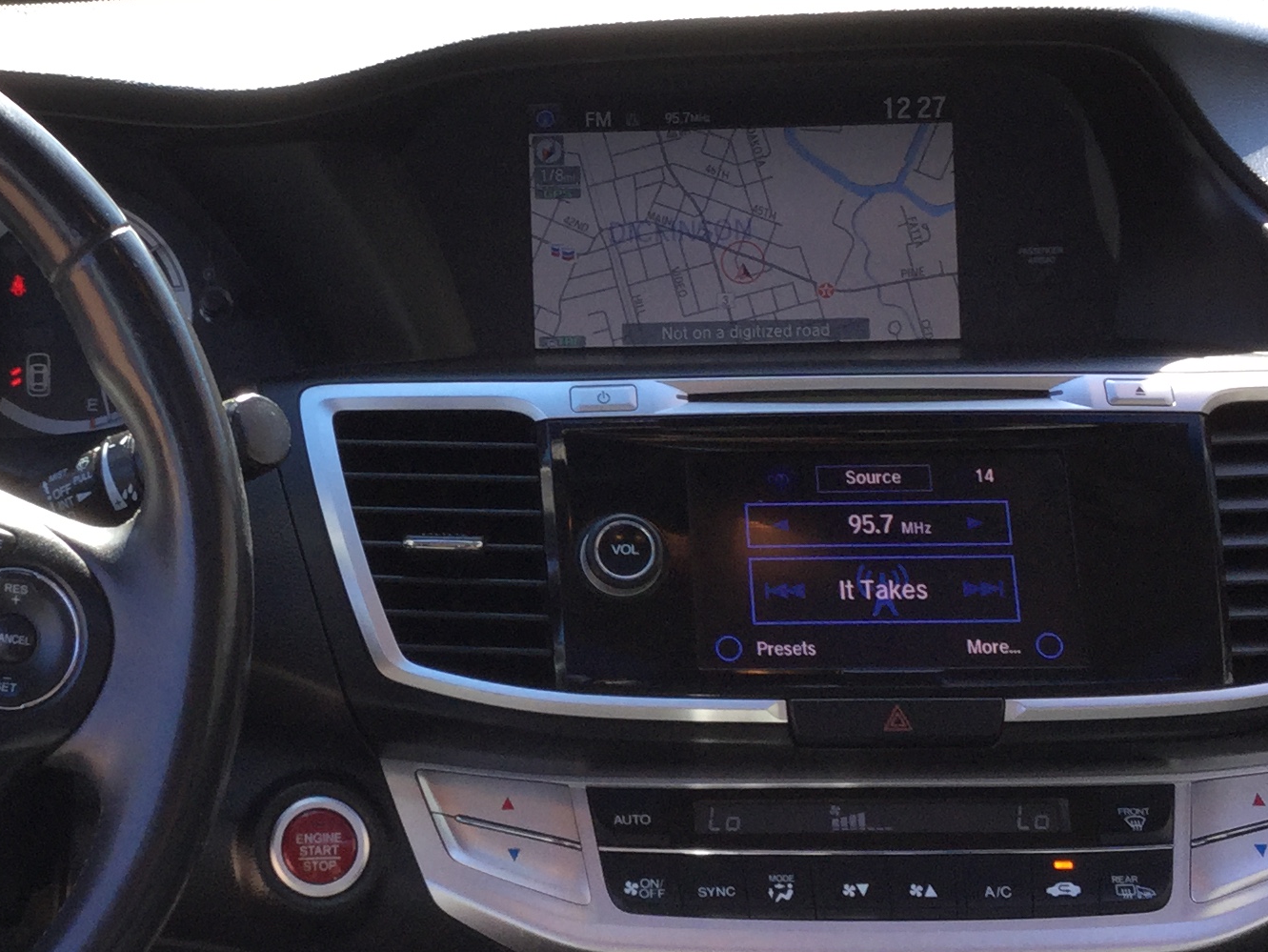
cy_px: 434
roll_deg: -1.2
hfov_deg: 25.3
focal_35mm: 76
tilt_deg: -17.7
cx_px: 281
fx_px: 2785
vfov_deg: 19.4
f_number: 2.4
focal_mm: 3.3
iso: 32
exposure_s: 1/120
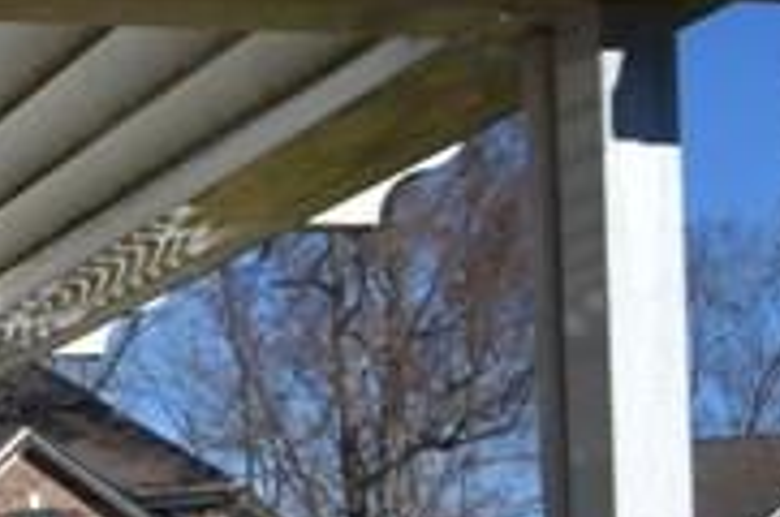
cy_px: 739
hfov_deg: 15.7
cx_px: -500
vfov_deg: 11.3
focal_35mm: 117
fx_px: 2531
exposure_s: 1/500
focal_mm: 22
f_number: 11
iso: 360
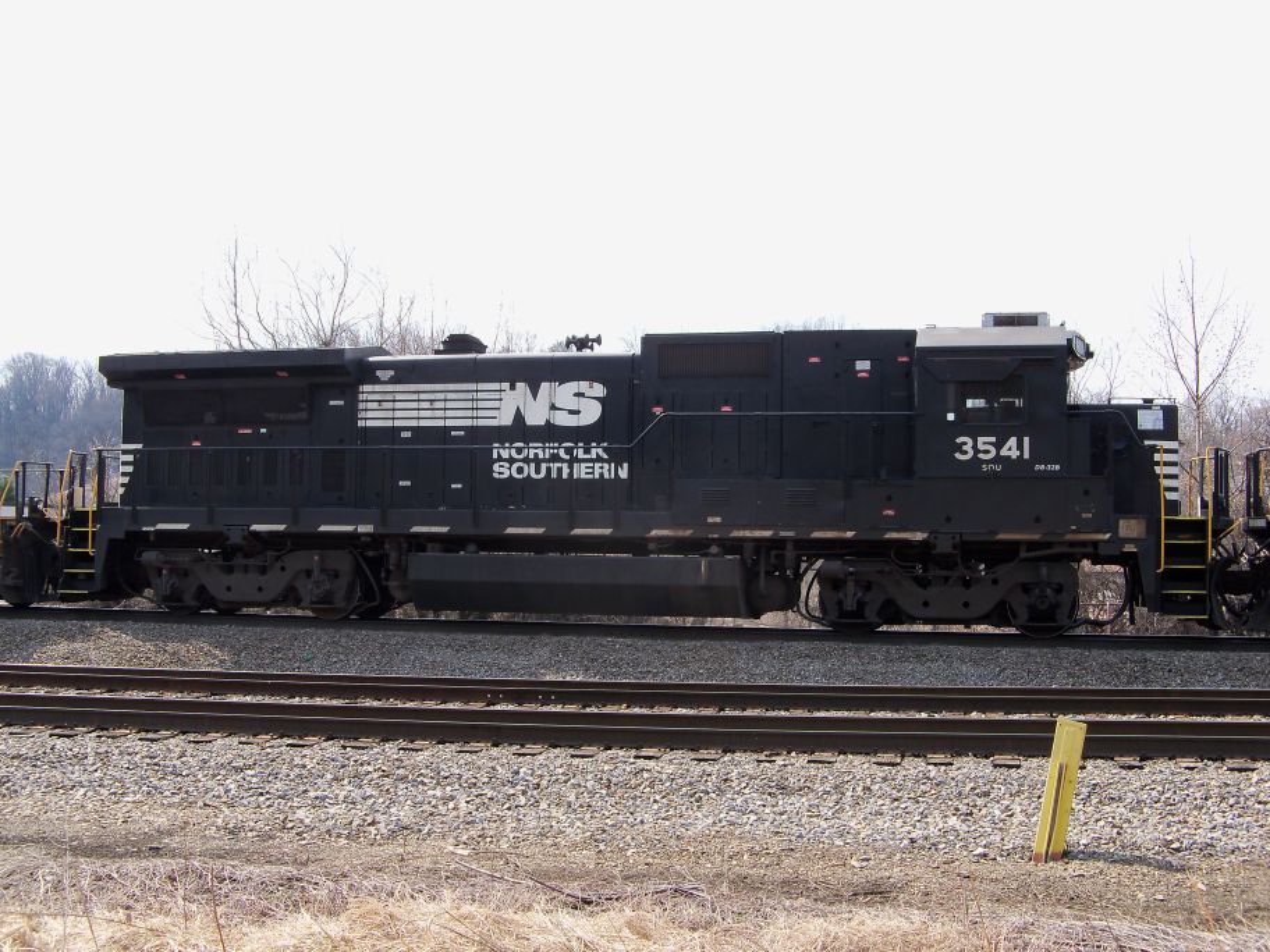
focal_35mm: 42
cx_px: 635
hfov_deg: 44.8
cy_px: 476
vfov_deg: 34.3
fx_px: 1541
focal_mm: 7.5
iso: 80
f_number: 3.7
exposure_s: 1/320
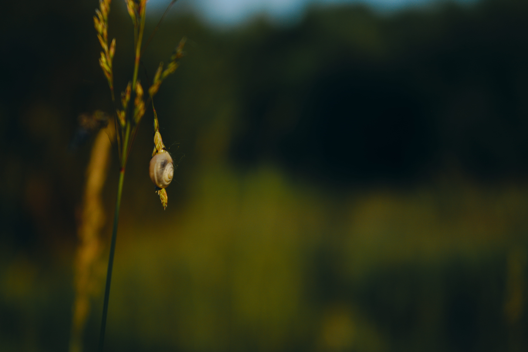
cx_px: 264
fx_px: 1129
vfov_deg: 17.7
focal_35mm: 77
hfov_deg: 26.3
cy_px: 176
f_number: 5.6
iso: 200
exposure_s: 1/250
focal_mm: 50
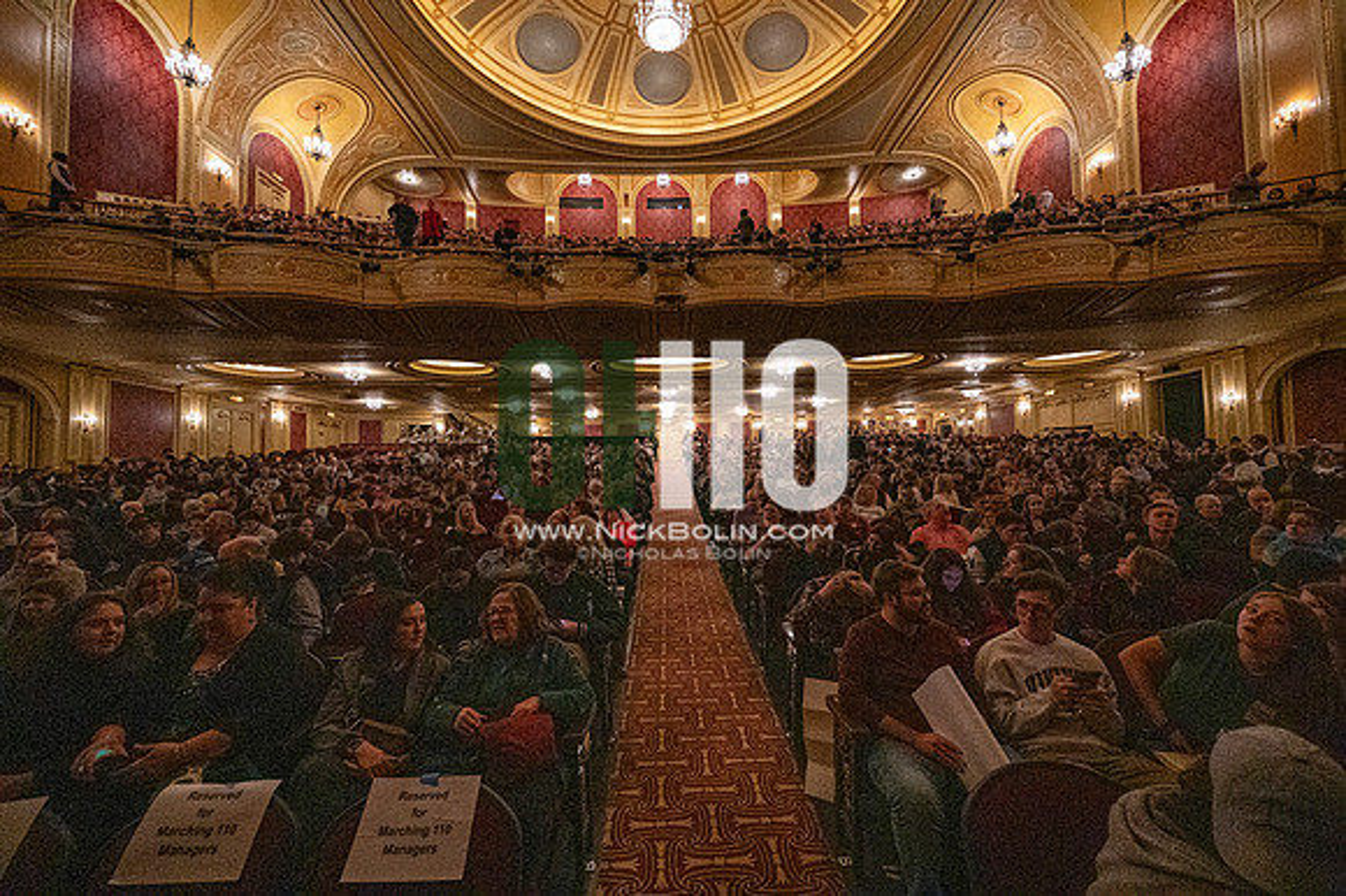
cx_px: 673
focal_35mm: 14
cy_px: 448
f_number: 4
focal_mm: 14
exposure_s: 1/400
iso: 32000
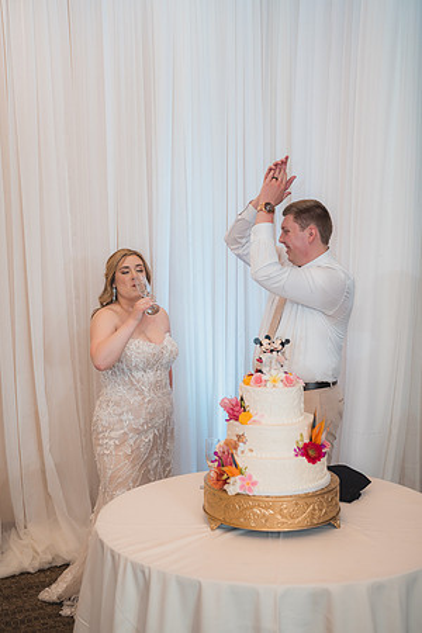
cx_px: 211
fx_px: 879
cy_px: 316
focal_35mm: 50
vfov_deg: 39.6
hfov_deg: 27.0
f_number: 2.8
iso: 800
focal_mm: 50
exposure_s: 1/250
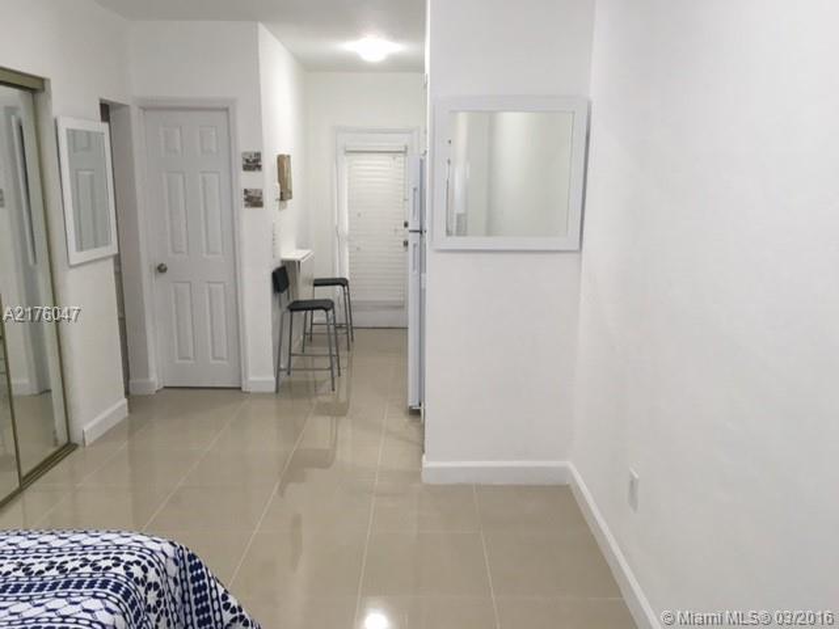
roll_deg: -0.2
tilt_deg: -9.1
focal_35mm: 29
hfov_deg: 61.7
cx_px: 420
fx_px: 703
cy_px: 314
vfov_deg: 48.2
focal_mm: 4.15
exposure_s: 1/30
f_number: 2.2
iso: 50
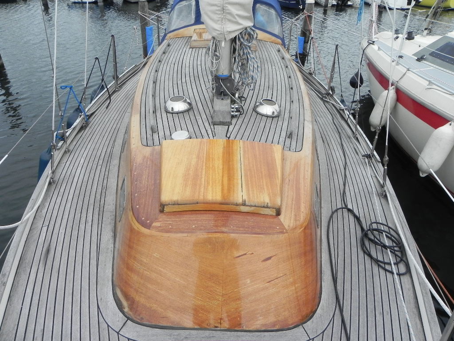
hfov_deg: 67.3
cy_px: 170
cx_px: 227
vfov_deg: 53.1
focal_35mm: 26
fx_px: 341
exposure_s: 1/342
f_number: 7.1
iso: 160
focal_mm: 4.6
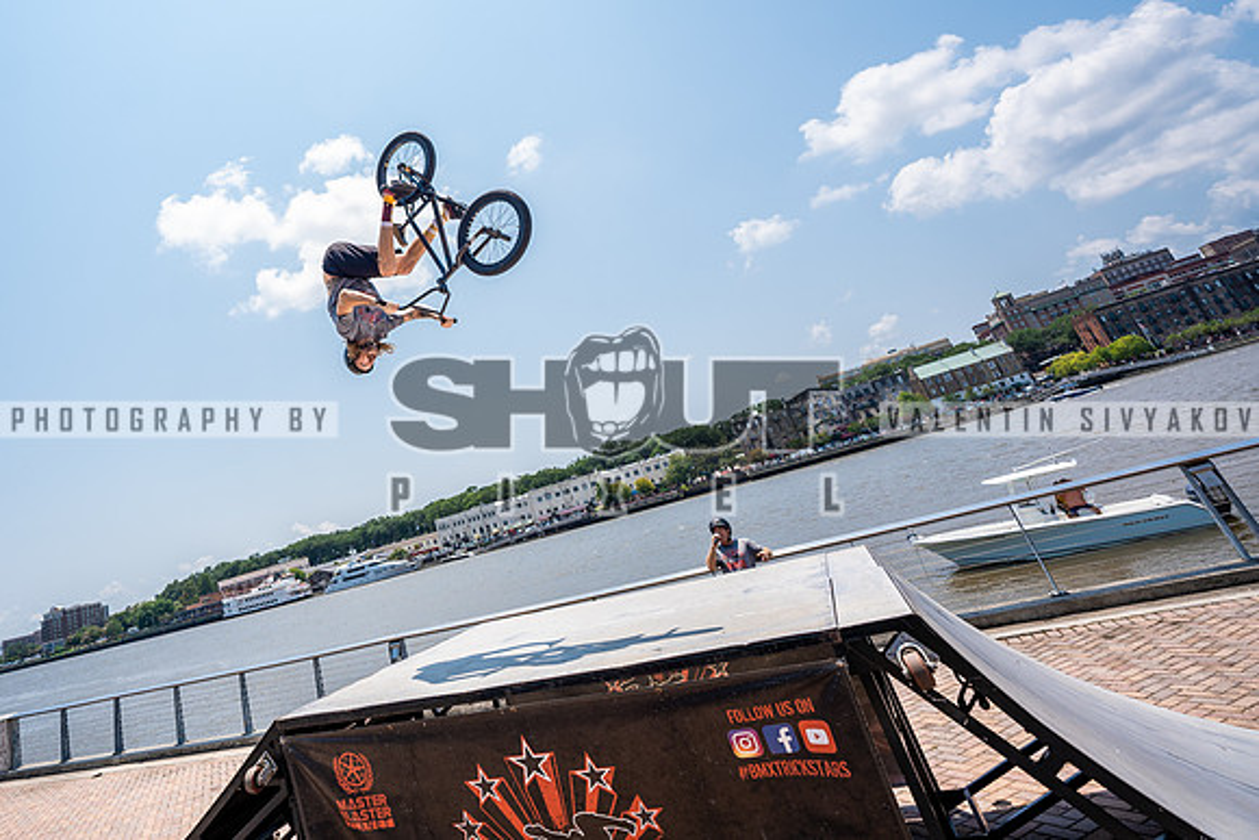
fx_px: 657
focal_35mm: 19
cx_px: 414
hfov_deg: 84.4
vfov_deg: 63.4
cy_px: 277
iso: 125
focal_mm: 14
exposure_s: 1/2500
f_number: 3.2
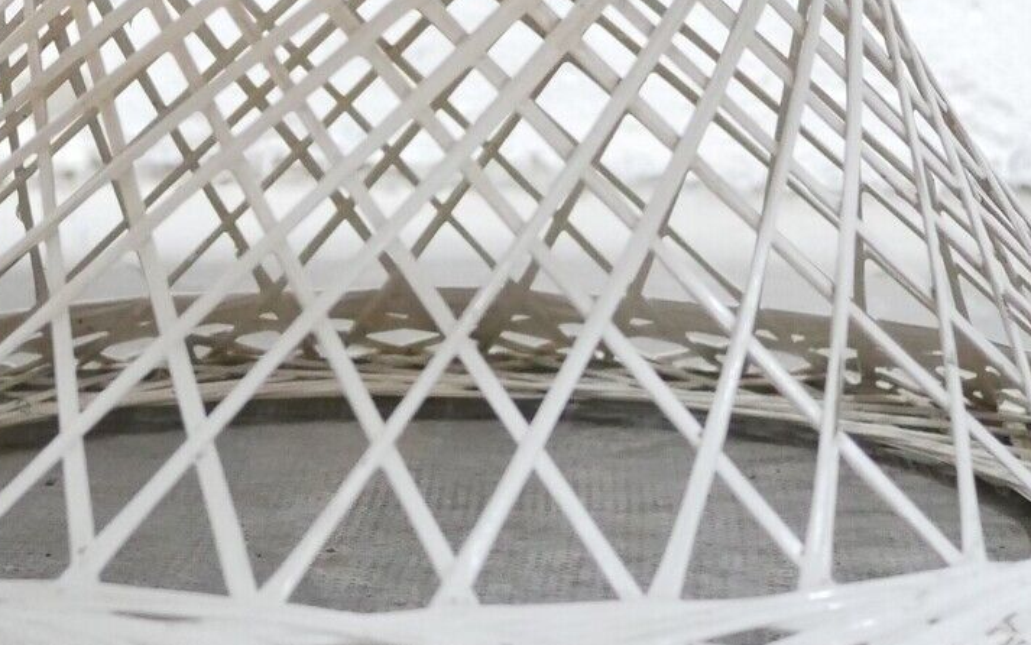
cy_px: -40
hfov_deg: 17.5
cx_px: 337
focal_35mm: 119
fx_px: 3344
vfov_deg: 10.9
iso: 3200
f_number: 1.7
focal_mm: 20
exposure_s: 1/50
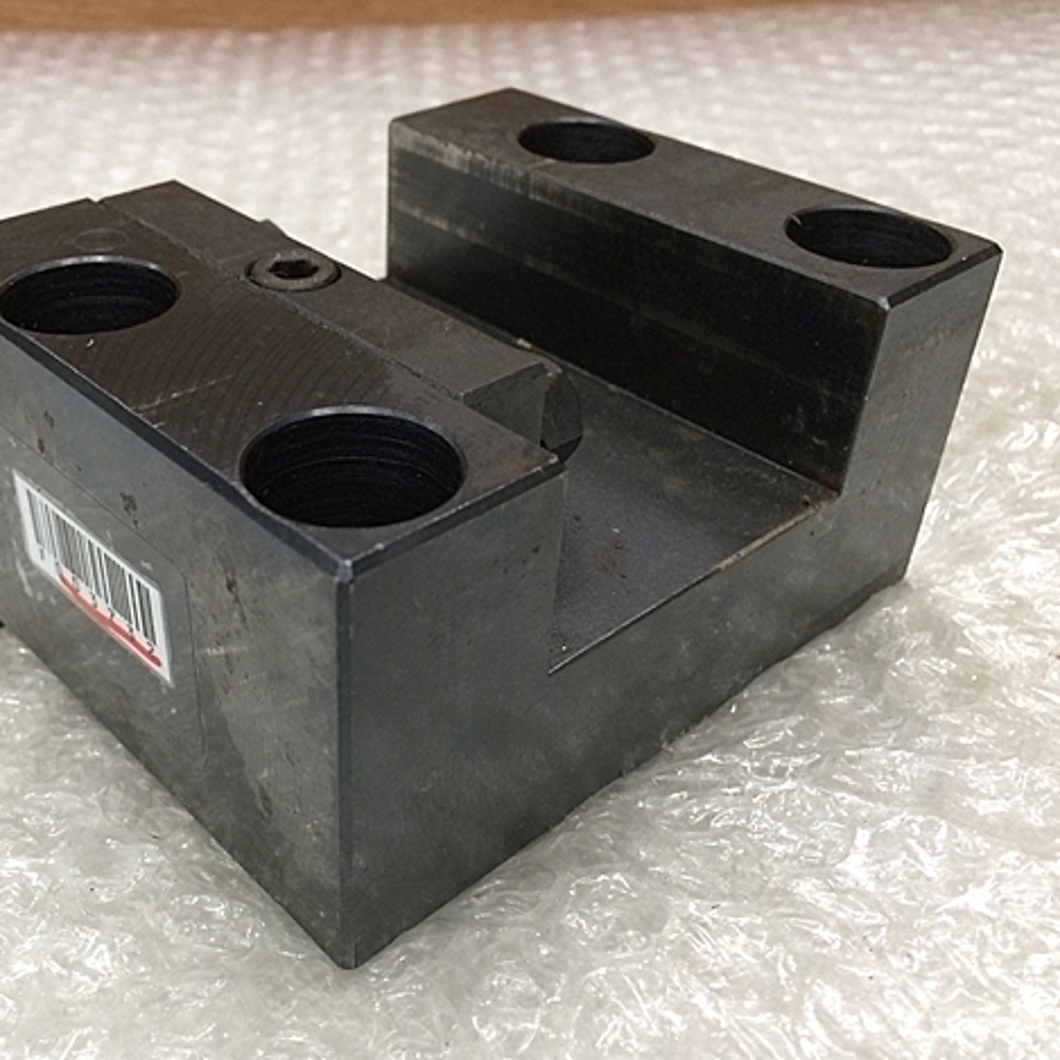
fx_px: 1213
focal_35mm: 35
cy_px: 538
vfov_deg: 47.2
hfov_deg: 46.7
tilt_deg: -36.3
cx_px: 382
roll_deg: +2.4
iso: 125
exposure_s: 1/30
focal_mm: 4.15
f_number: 2.2
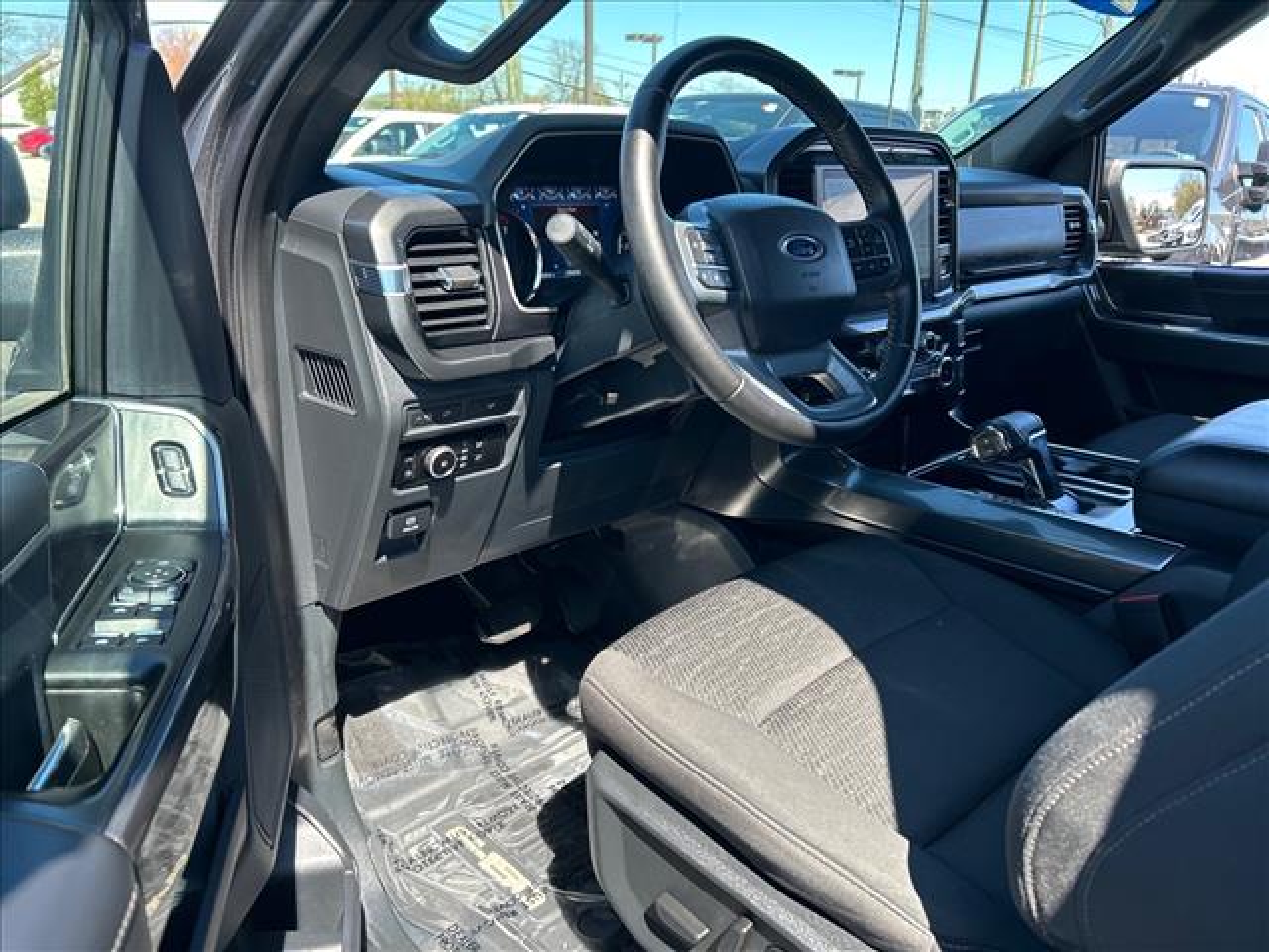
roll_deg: -1.4
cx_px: 634
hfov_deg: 67.3
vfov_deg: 53.1
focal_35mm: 26
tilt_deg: -20.5
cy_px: 476
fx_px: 953
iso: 50
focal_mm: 5.7
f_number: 1.5
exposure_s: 1/320
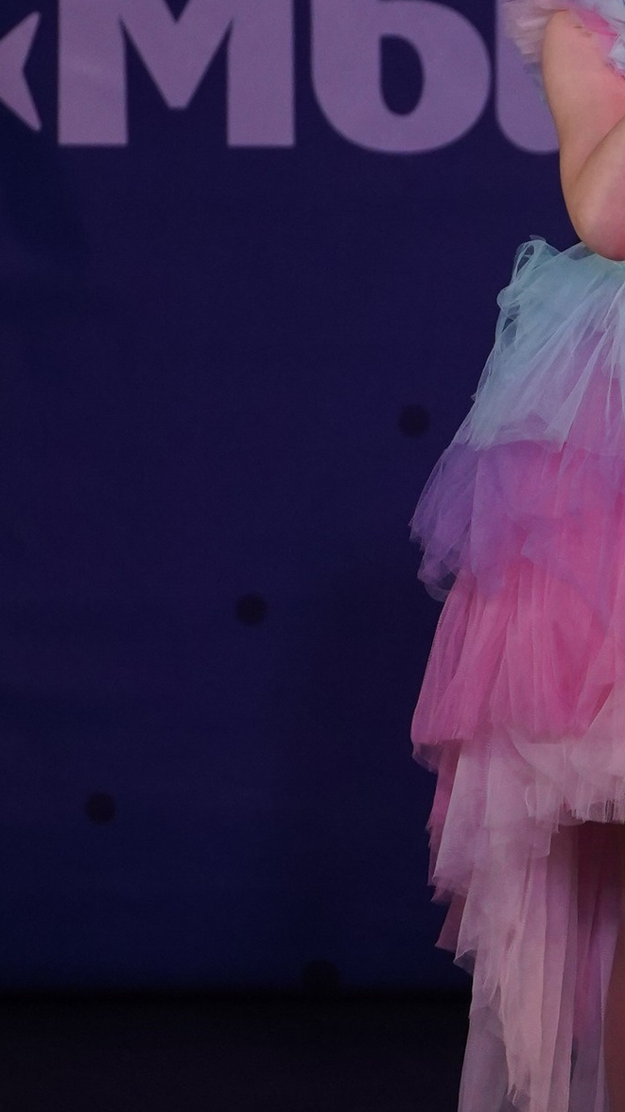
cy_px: 430
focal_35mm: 691
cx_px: 725
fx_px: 20370
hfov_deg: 1.8
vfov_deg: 3.1
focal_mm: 202
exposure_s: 1/400
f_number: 5.6
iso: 2000
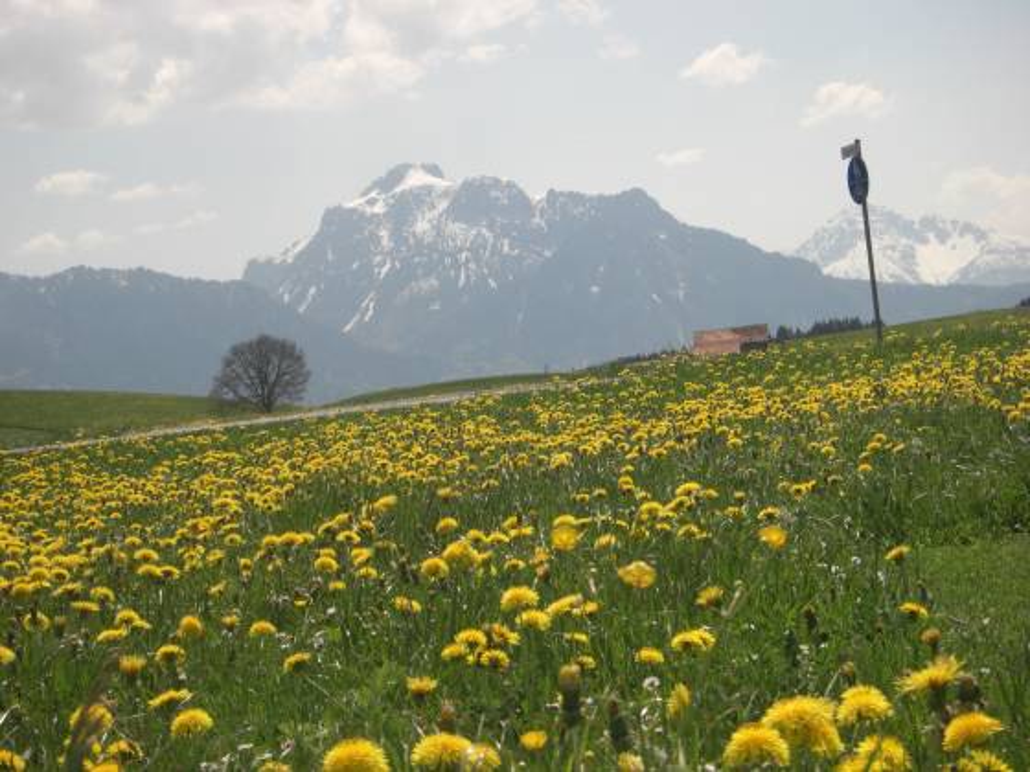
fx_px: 2827
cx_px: 515
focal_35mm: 95
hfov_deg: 20.7
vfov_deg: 15.6
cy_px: 386
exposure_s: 1/400
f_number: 5.6
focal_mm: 15.8
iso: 64
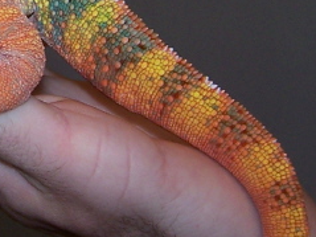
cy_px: -58
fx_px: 1451
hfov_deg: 12.0
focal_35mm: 159
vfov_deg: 9.2
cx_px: -120
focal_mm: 6.3
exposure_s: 1/60
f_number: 2.8
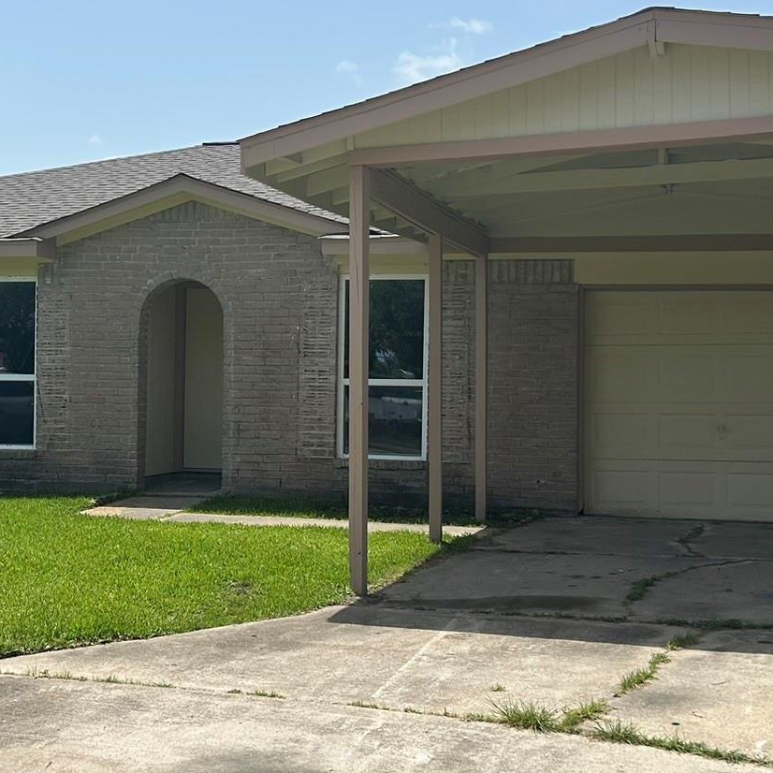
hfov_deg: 29.9
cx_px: 281
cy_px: 373
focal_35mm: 57
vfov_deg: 30.0
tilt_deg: -0.4
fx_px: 1440
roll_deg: -0.2
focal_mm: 5.7
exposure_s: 1/5076
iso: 50
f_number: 1.5
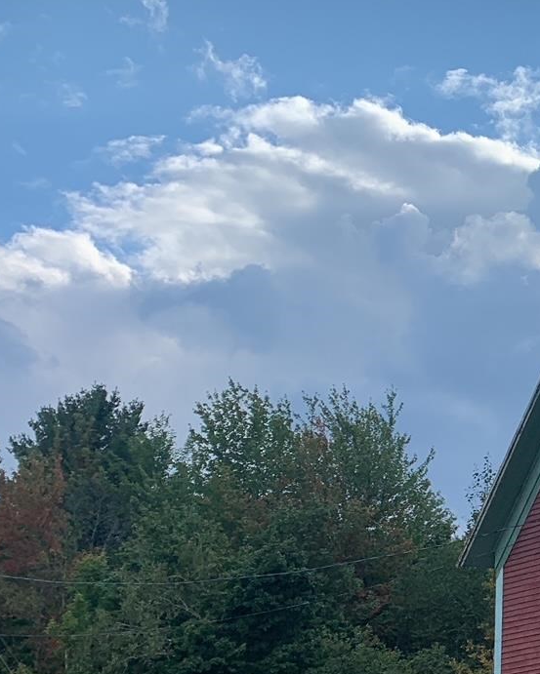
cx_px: 864
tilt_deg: +7.5
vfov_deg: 25.3
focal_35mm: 74
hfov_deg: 17.9
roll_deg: +0.0
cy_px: 529
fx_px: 1478
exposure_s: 1/1634
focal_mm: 4.25
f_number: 1.8
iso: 25
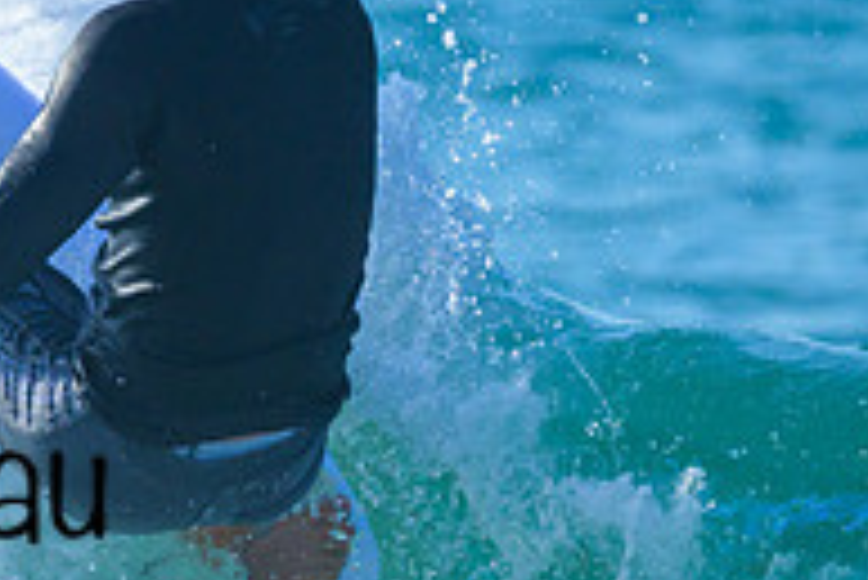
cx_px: -159
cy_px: 742
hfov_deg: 0.6
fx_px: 78659
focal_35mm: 3260
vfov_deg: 0.4
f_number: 6.3
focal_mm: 800
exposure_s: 1/2500
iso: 320
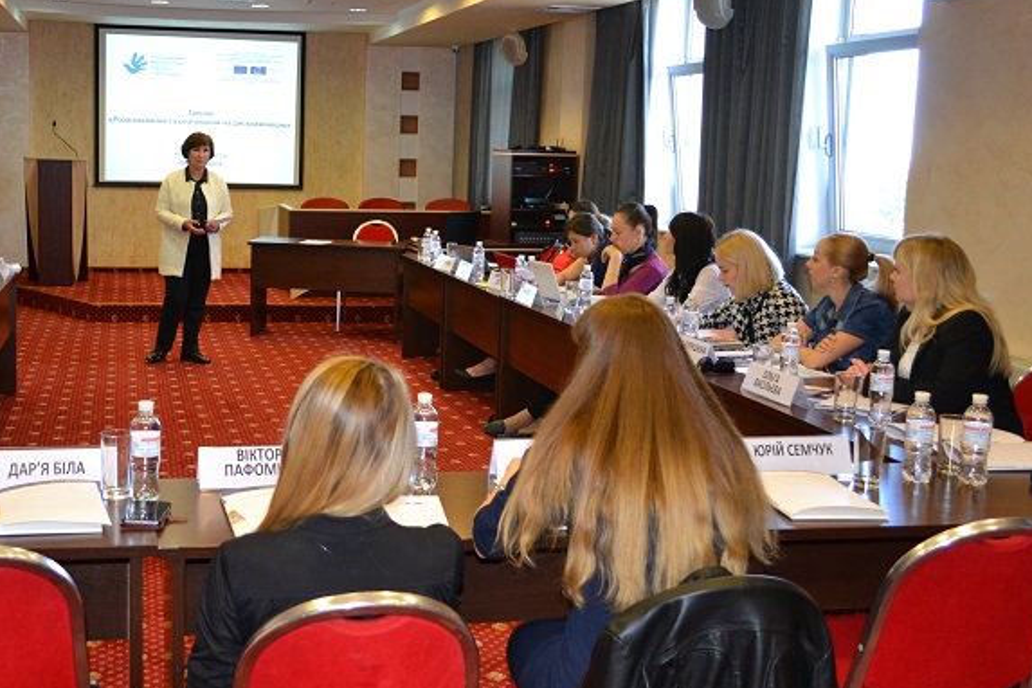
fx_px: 1175
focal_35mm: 41
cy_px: 301
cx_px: 337
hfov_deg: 46.6
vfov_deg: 32.6
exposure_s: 1/60
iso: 720
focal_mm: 18
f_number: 3.5
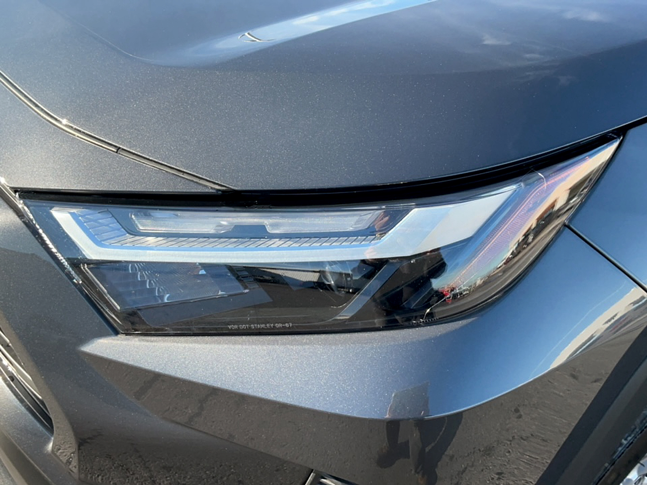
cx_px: 324
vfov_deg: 46.8
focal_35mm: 30
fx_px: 561
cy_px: 242
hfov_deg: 60.0
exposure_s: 1/355
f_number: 1.8
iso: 25
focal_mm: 3
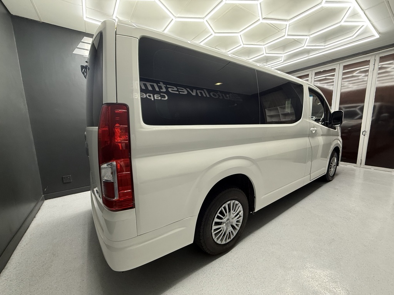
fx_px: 159
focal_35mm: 14
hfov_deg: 102.1
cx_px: 197
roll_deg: +1.4
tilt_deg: -8.4
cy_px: 148
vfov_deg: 85.7
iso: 200
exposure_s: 1/50
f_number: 2.2
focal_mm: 2.22
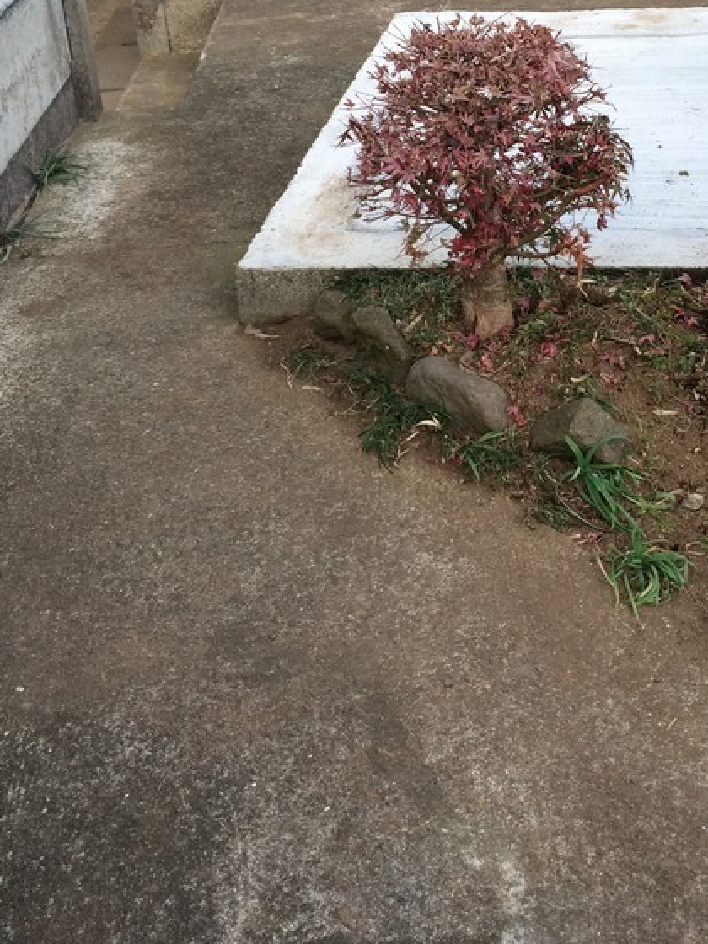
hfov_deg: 27.3
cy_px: 194
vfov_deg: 35.1
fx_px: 1445
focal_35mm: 53
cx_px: 487
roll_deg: +4.2
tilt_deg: -23.3
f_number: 2.2
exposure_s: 1/120
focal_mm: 4.15
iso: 64
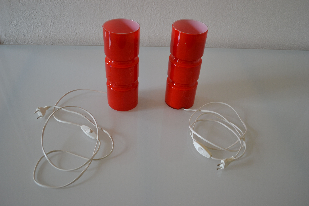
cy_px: 100
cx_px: 153
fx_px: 266
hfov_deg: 60.3
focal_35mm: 31
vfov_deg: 42.3
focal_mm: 20
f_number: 3.8
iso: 400
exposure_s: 1/30
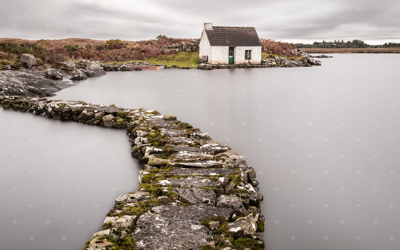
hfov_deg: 51.5
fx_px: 414
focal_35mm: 38
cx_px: 203
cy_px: 96
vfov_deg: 33.4
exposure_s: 120
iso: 100
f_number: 16
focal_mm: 44
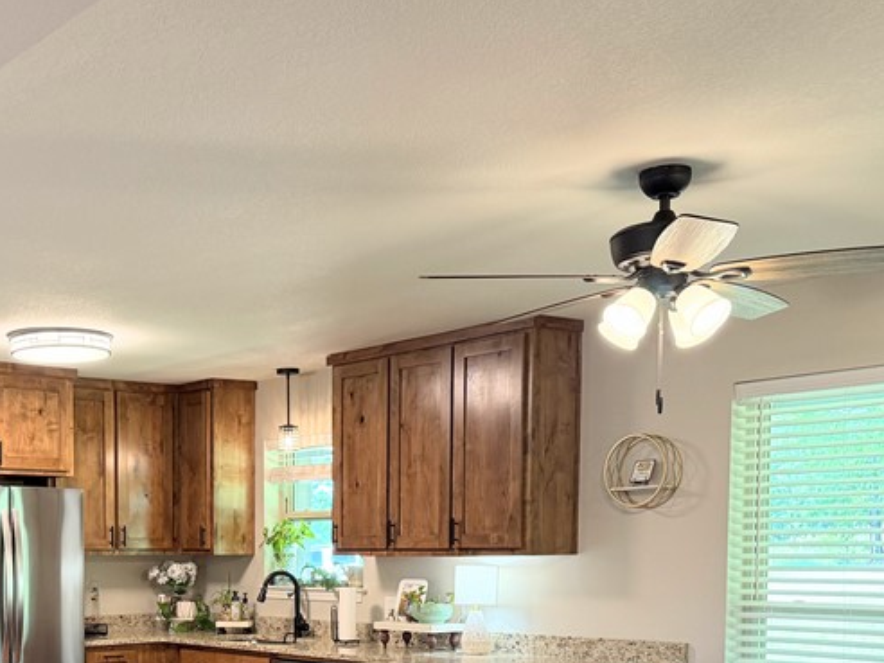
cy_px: 623
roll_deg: +0.0
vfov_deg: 27.8
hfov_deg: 37.0
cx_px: 196
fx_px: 1277
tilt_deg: -2.9
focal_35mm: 50
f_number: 1.78
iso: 250
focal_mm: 6.76
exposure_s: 1/120
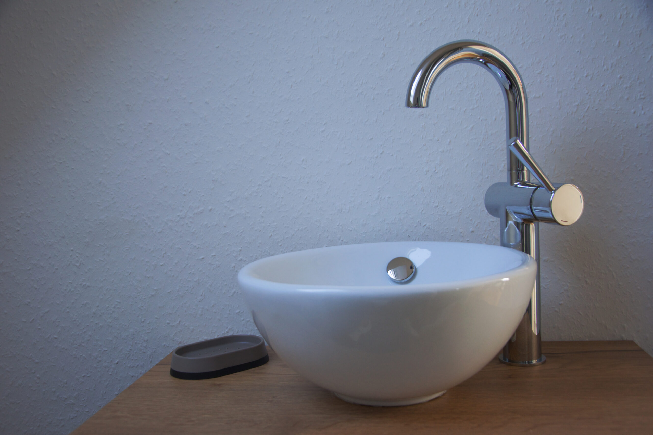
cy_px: 218
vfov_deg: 35.5
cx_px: 326
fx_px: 680
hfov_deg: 51.3
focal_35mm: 38
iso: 400
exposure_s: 1/80
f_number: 4.5
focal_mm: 25
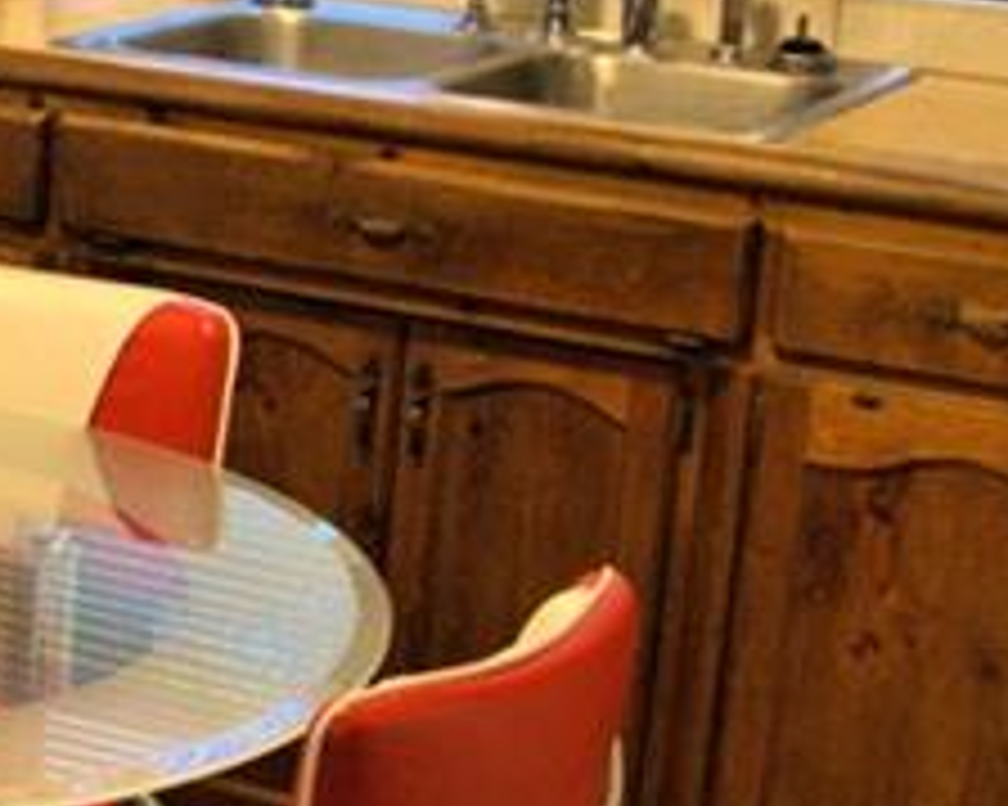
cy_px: 277
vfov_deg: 14.9
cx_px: -531
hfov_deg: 16.8
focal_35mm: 103
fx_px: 3071
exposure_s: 1/60
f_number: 4
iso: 640
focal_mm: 16
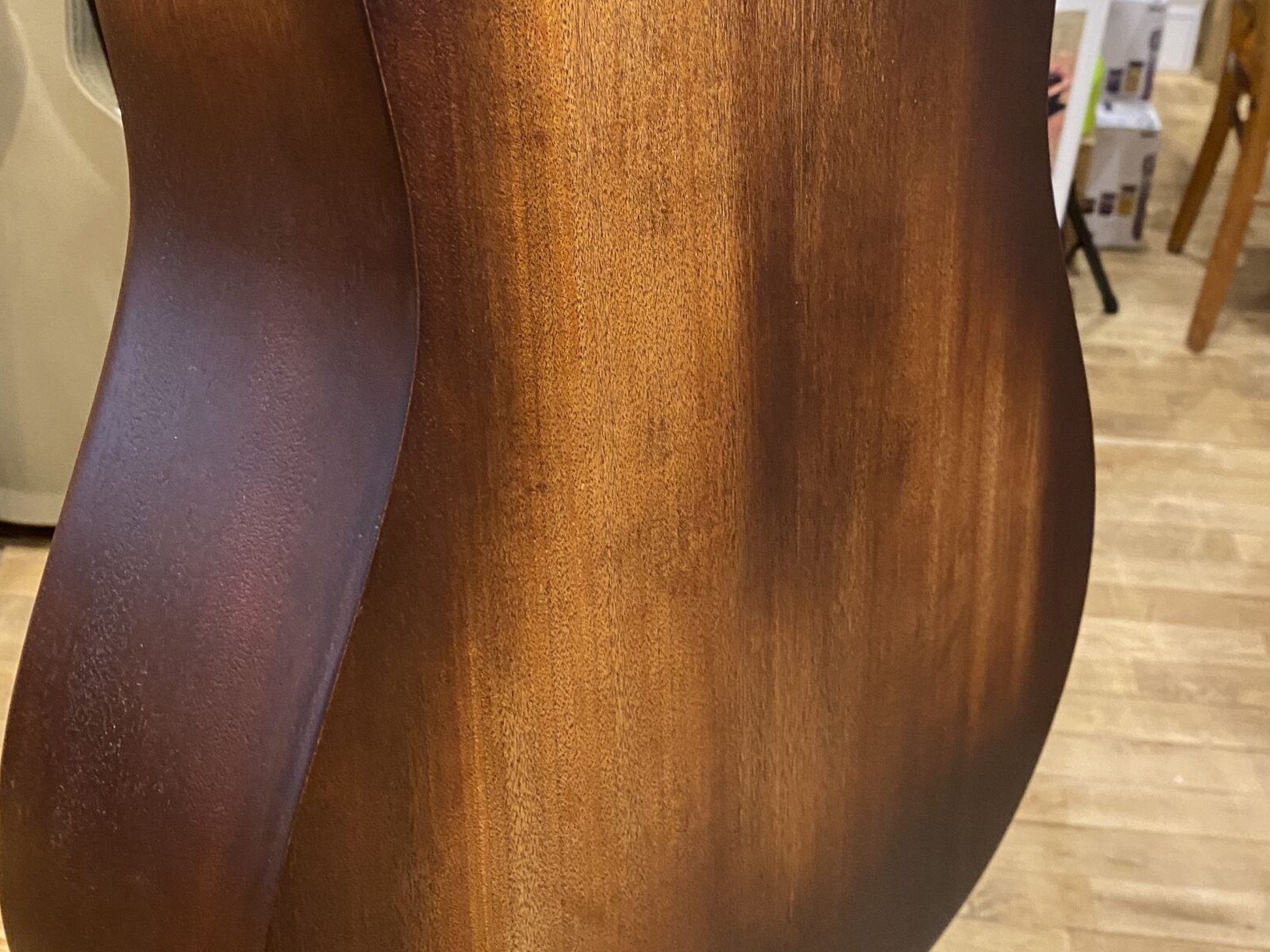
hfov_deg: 44.8
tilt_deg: -30.1
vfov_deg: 34.0
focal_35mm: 42
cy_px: 306
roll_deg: -1.6
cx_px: 676
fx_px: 1541
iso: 400
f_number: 1.8
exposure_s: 1/50
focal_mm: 4.25
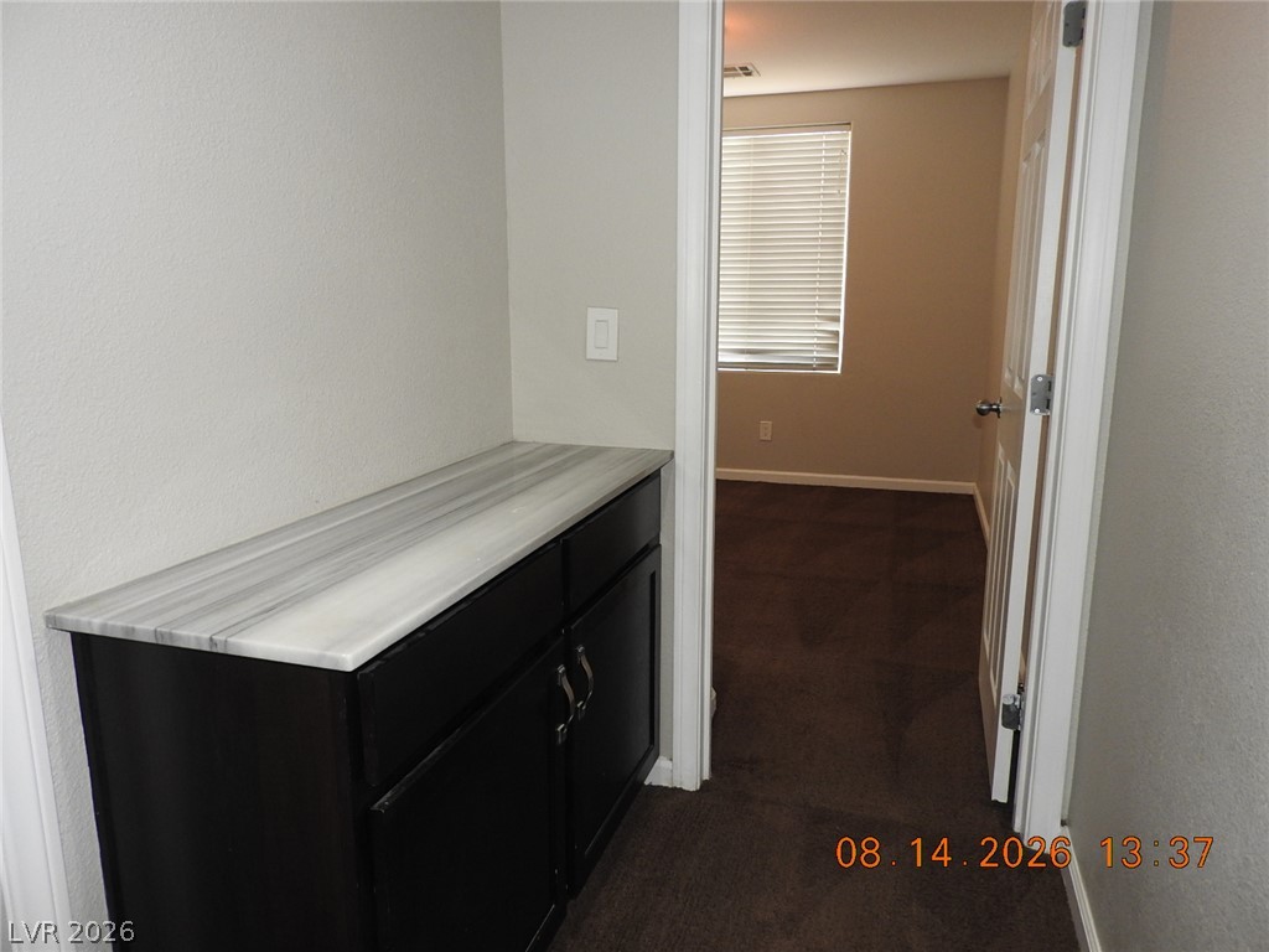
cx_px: 634
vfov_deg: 56.8
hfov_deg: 71.6
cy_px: 476
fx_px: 880
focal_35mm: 24
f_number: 3.3
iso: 200
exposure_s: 1/30
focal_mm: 4.3
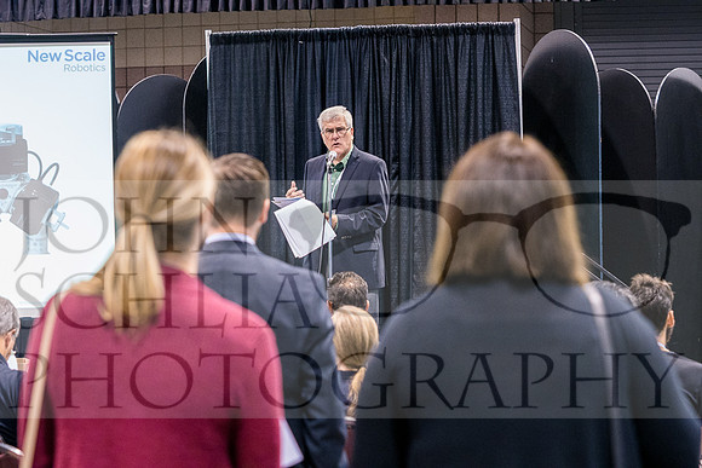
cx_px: 351
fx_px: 2048
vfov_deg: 13.0
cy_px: 234
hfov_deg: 19.5
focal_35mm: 105
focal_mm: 70
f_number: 3.5
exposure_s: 1/100
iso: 3200
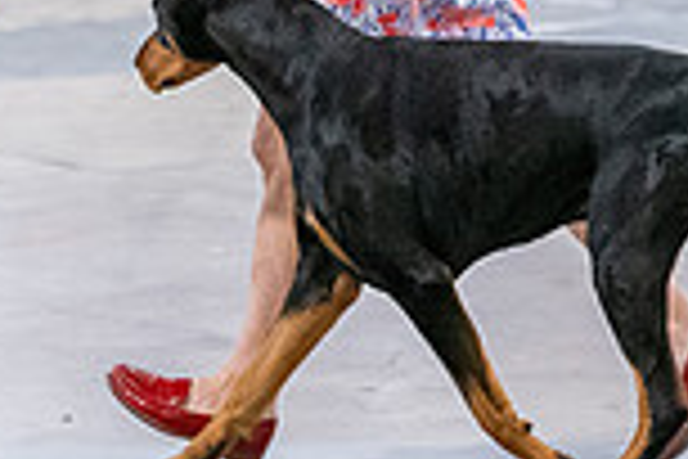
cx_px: 409
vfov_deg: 3.6
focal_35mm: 378
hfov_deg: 5.5
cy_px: -70
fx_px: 7223
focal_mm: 100
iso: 6400
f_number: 3.2
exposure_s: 1/320
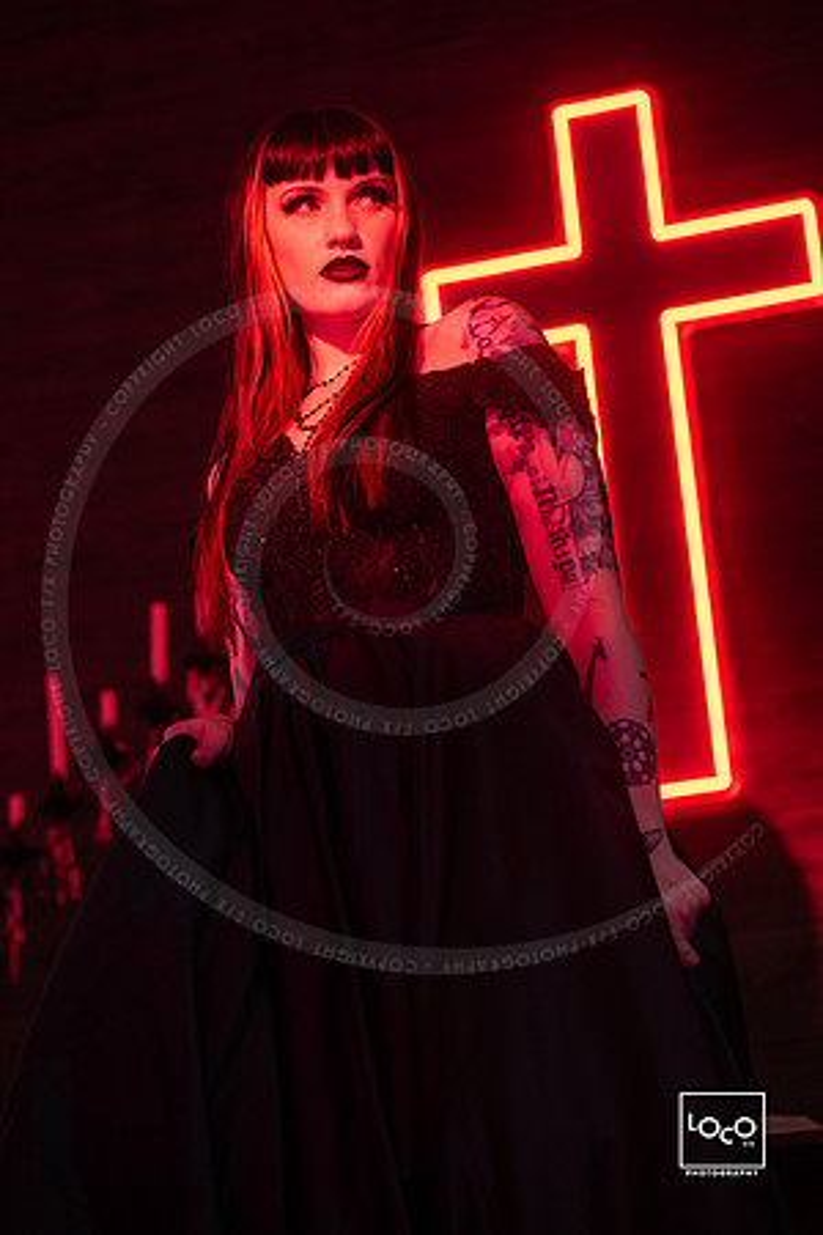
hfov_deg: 17.1
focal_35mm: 80
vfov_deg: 25.4
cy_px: 618
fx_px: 2743
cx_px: 412
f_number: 2.5
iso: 1600
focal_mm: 80
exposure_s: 1/200
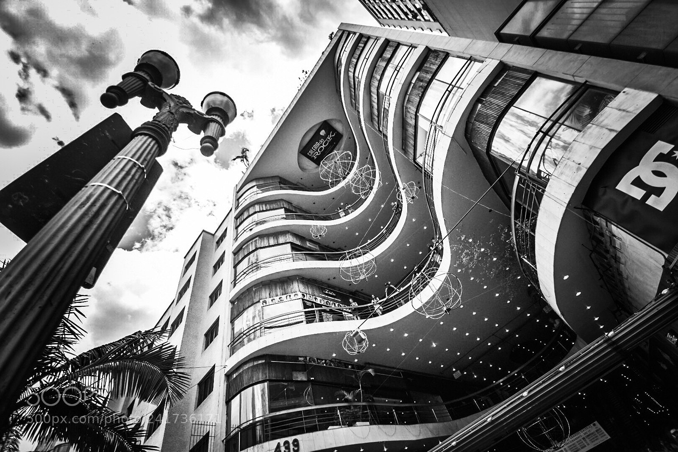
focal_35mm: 15
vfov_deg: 77.3
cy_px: 226
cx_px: 339
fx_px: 283
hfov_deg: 100.4
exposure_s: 1/2000
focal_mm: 10
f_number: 7.1
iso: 400
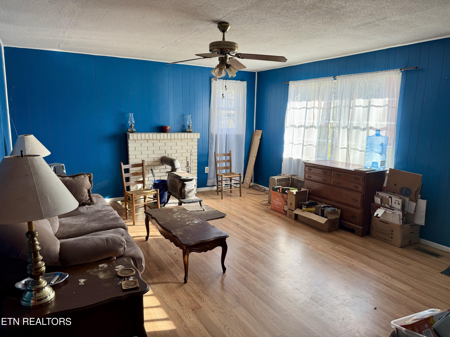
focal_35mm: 24
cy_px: 168
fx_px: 312
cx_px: 225
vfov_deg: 56.8
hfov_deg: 71.6
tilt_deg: -9.9
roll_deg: -0.9
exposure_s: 1/123
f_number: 1.78
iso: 64
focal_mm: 6.76
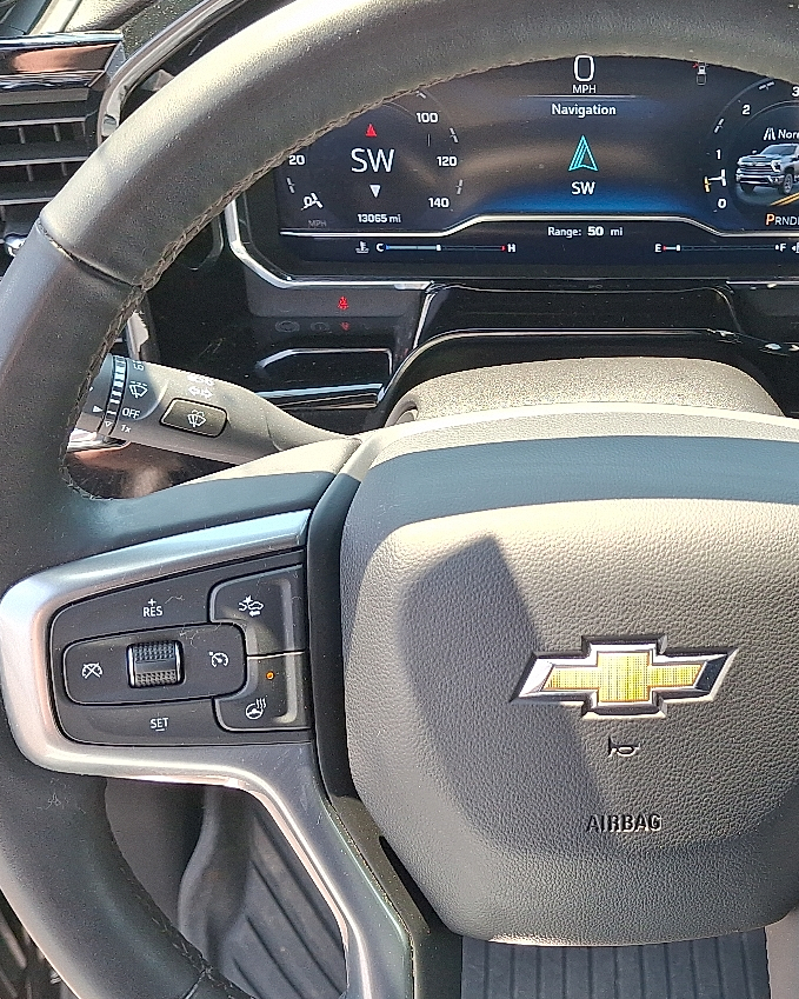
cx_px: 659
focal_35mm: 46
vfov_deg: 40.3
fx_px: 1360
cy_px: 565
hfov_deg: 31.7
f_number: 1.8
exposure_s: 1/208
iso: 30
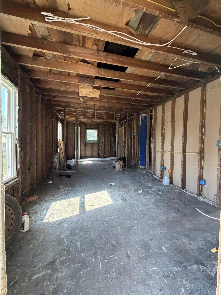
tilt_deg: -0.6
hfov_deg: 85.7
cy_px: 148
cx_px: 110
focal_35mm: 14
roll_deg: -0.9
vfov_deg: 102.1
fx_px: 119
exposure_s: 1/121
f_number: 2.2
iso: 320
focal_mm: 2.22
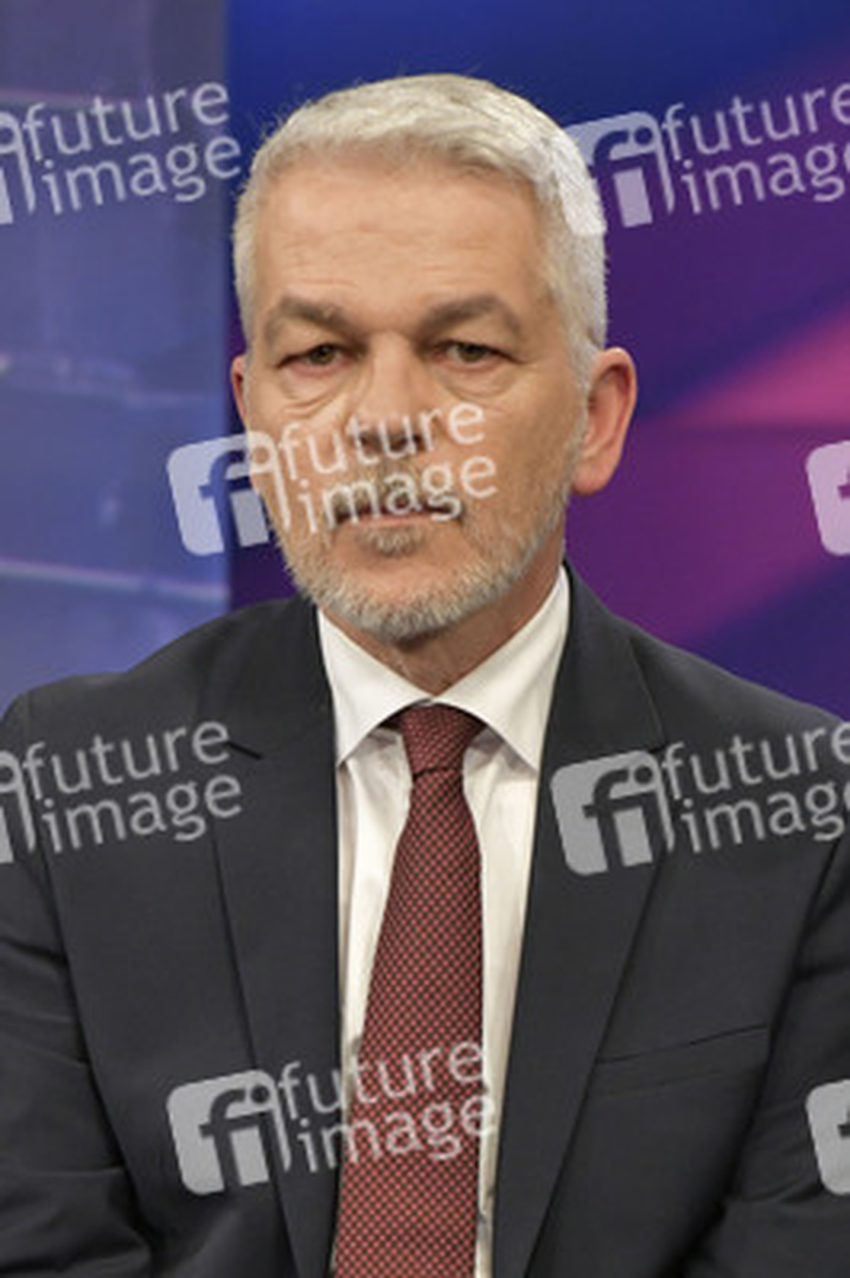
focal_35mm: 60
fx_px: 2129
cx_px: 425
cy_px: 639
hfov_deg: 22.6
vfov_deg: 33.4
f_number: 5.6
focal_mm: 60
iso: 2500
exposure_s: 1/200
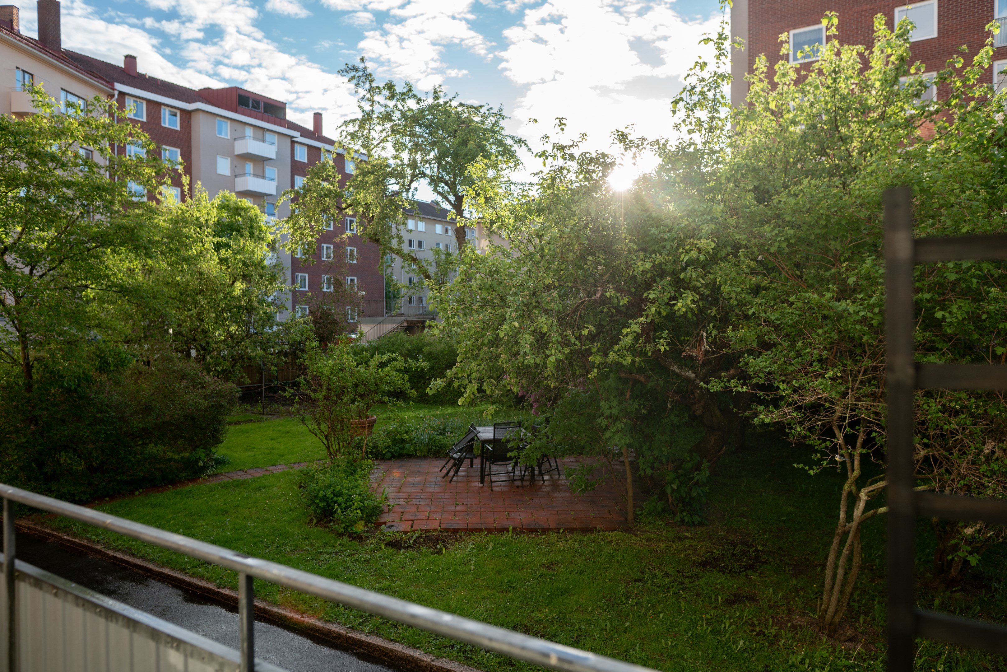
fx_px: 671
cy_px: 336
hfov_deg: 73.7
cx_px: 504
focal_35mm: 24
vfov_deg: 53.2
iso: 200
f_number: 3.2
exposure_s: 1/640
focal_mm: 24
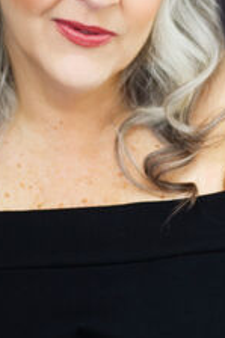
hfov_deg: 9.7
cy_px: 184
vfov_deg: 14.6
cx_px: 79
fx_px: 1324
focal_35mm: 141
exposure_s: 1/125
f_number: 2.2
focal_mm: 50
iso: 1000
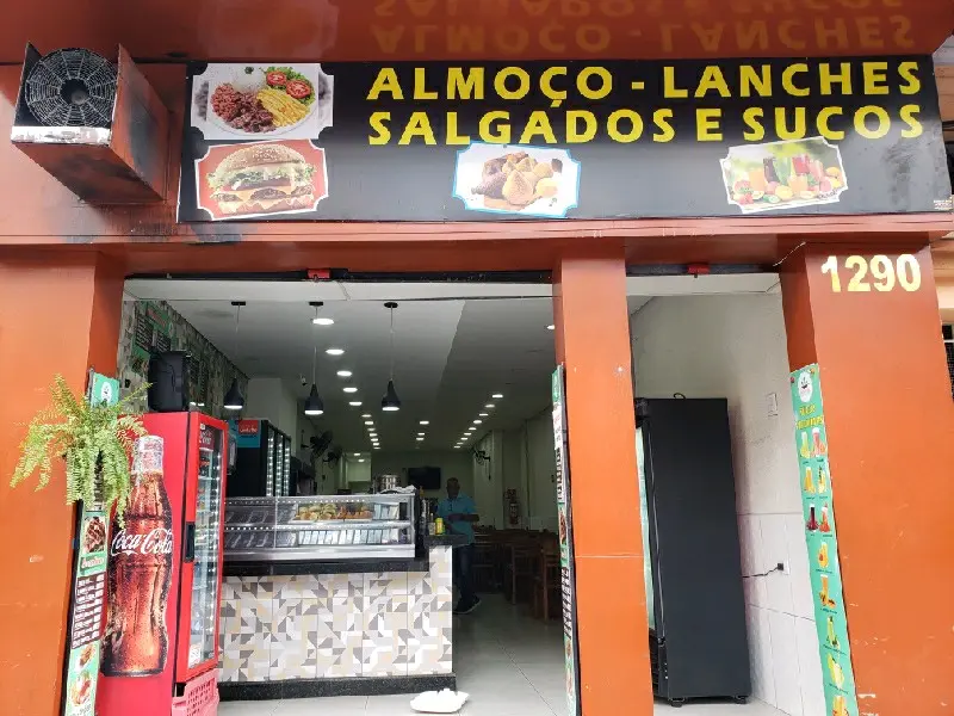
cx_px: 477
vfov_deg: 53.1
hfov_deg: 67.3
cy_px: 358
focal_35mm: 26
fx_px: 717
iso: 50
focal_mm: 4.3
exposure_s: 1/60.2
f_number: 2.4
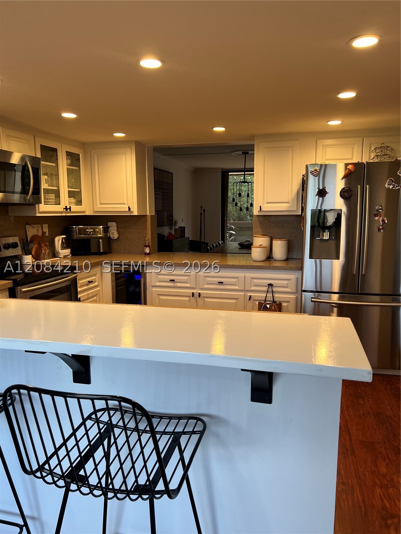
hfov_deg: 53.1
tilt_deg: -4.7
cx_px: 200
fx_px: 402
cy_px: 267
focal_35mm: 26
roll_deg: +0.3
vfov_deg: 67.3
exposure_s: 1/120
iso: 125
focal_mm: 5.7
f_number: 1.5
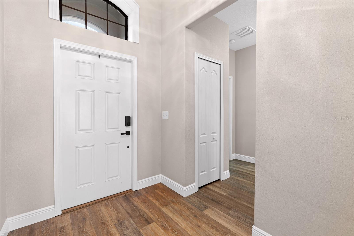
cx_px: 177
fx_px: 157
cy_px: 118
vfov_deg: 73.7
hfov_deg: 96.7
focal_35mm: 16
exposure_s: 4
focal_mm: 16
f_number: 8
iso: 200
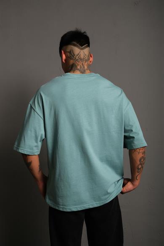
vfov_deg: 54.4
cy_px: 123
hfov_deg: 37.9
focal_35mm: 35
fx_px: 239
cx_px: 82
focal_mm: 23.3
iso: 160
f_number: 5
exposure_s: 1/160
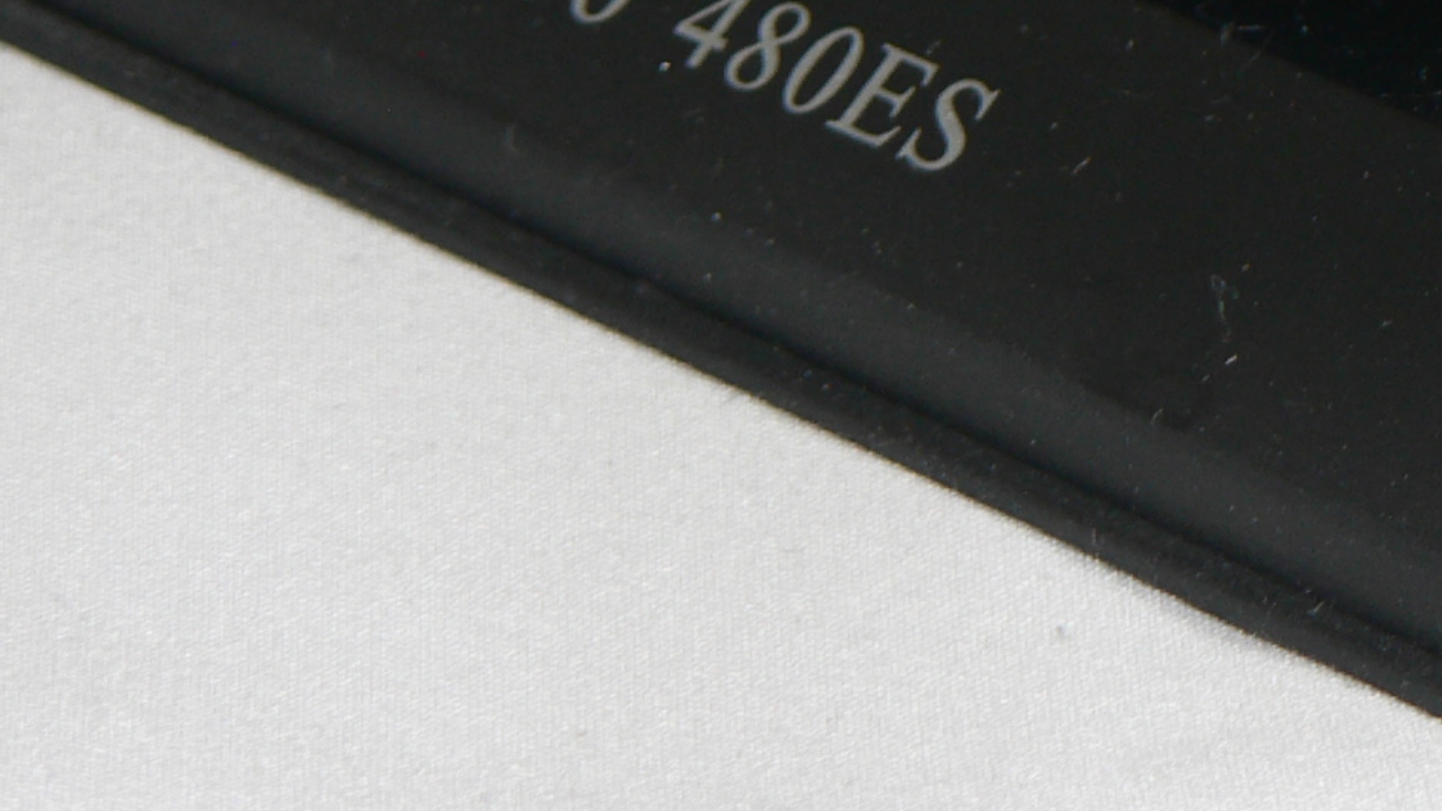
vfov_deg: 3.3
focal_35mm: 367
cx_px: 1496
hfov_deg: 5.9
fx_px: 14033
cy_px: -494
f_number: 3.2
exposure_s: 1/60
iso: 80
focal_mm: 20.7
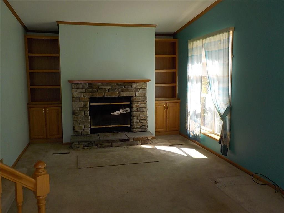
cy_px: 106
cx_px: 142
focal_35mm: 30
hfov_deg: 60.0
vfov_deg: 46.8
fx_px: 246
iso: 125
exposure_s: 1/160
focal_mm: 4.1
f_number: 3.3
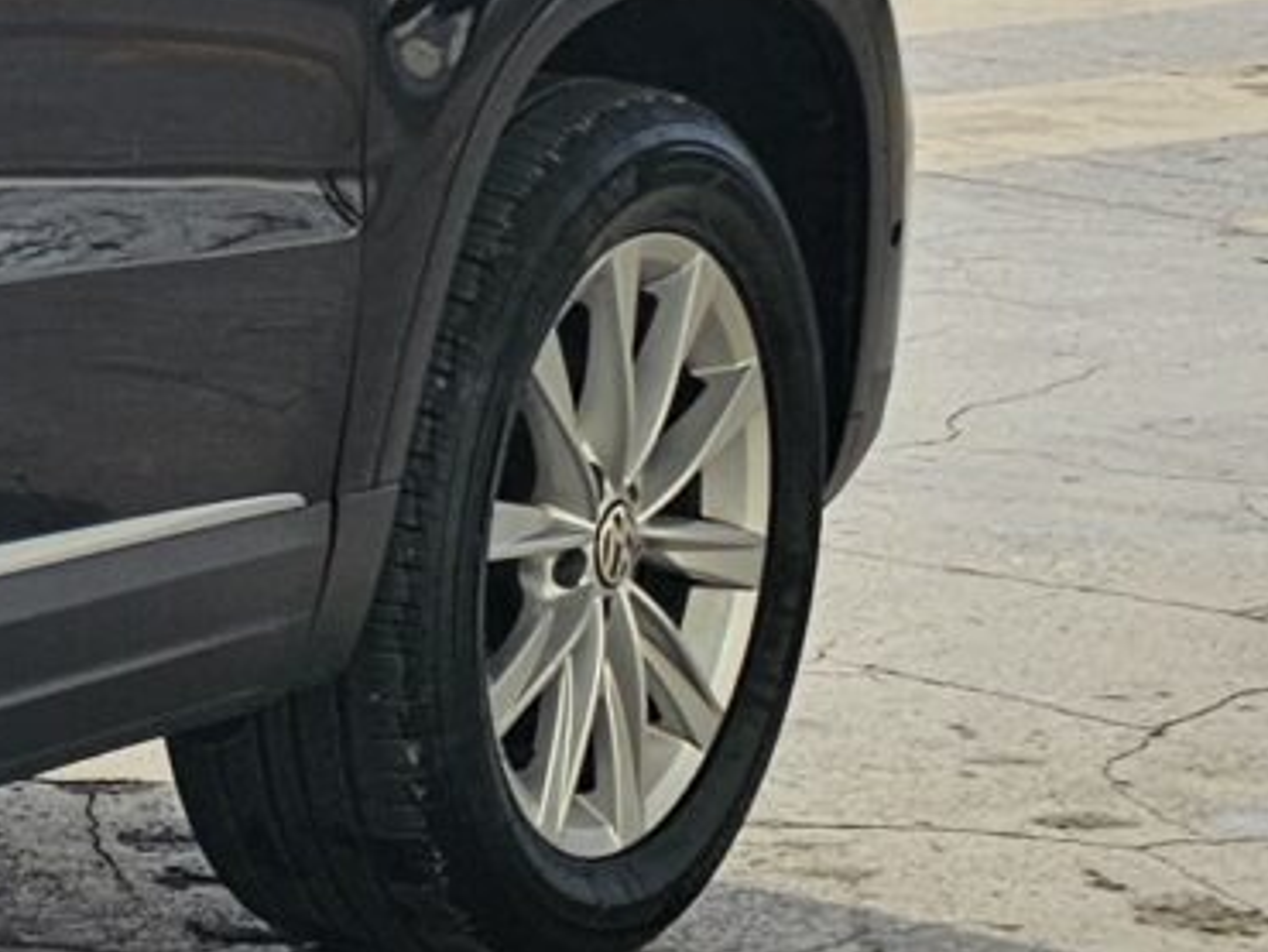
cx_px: -1854
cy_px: 356
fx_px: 5828
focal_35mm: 159
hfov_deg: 10.5
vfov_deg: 9.3
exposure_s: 1/732
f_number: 1.7
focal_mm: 6.3
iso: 10
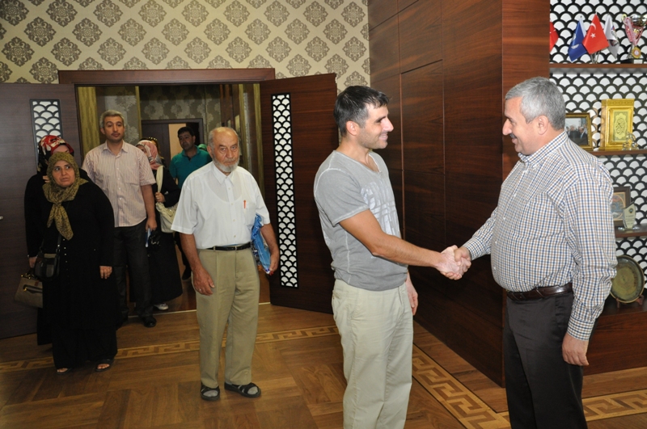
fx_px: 592
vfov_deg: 39.9
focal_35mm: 33
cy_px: 214
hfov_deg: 57.3
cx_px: 324
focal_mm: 22
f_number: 4
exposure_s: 1/60
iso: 800
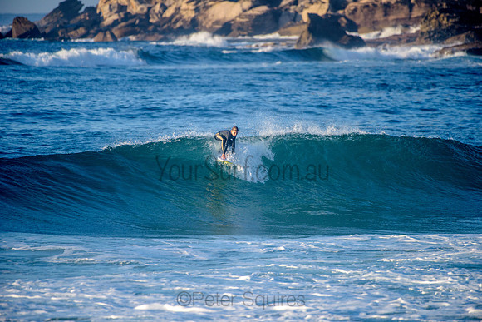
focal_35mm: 500
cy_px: 161
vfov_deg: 2.8
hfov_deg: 4.1
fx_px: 6696
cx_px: 241
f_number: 5.6
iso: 500
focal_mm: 500
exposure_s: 1/2000
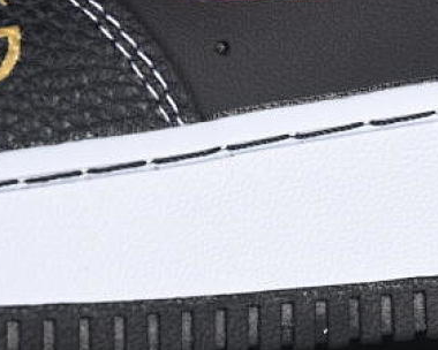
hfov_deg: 9.6
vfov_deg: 7.7
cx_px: 328
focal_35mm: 200
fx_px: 2593
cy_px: -53
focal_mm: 50
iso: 160
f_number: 6.3
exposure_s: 1/50
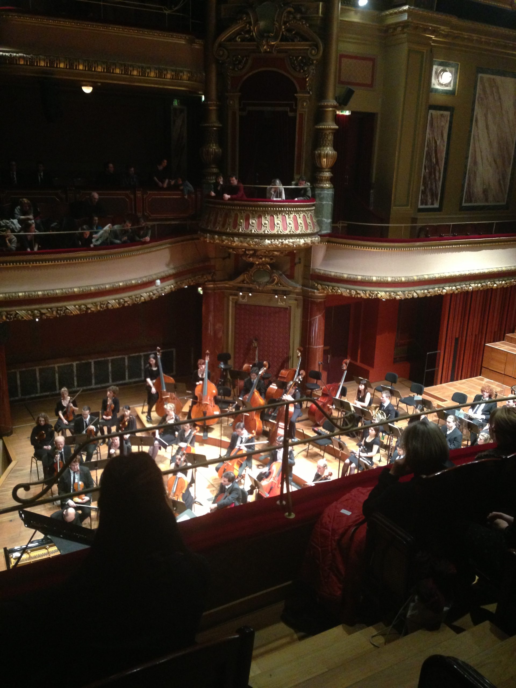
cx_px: 258
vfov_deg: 55.4
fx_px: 656
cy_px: 344
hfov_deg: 42.9
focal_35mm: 33
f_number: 2.4
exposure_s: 1/20
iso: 400
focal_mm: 4.13
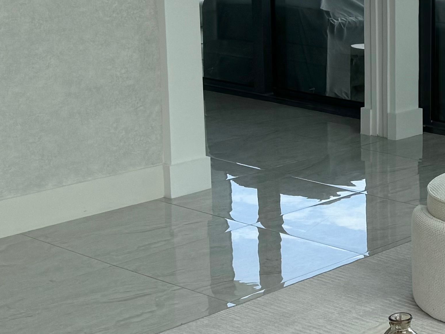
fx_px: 1144
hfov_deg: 20.5
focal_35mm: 89
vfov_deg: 16.5
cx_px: 546
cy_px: 100
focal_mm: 6.76
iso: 80
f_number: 1.78
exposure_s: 1/4049
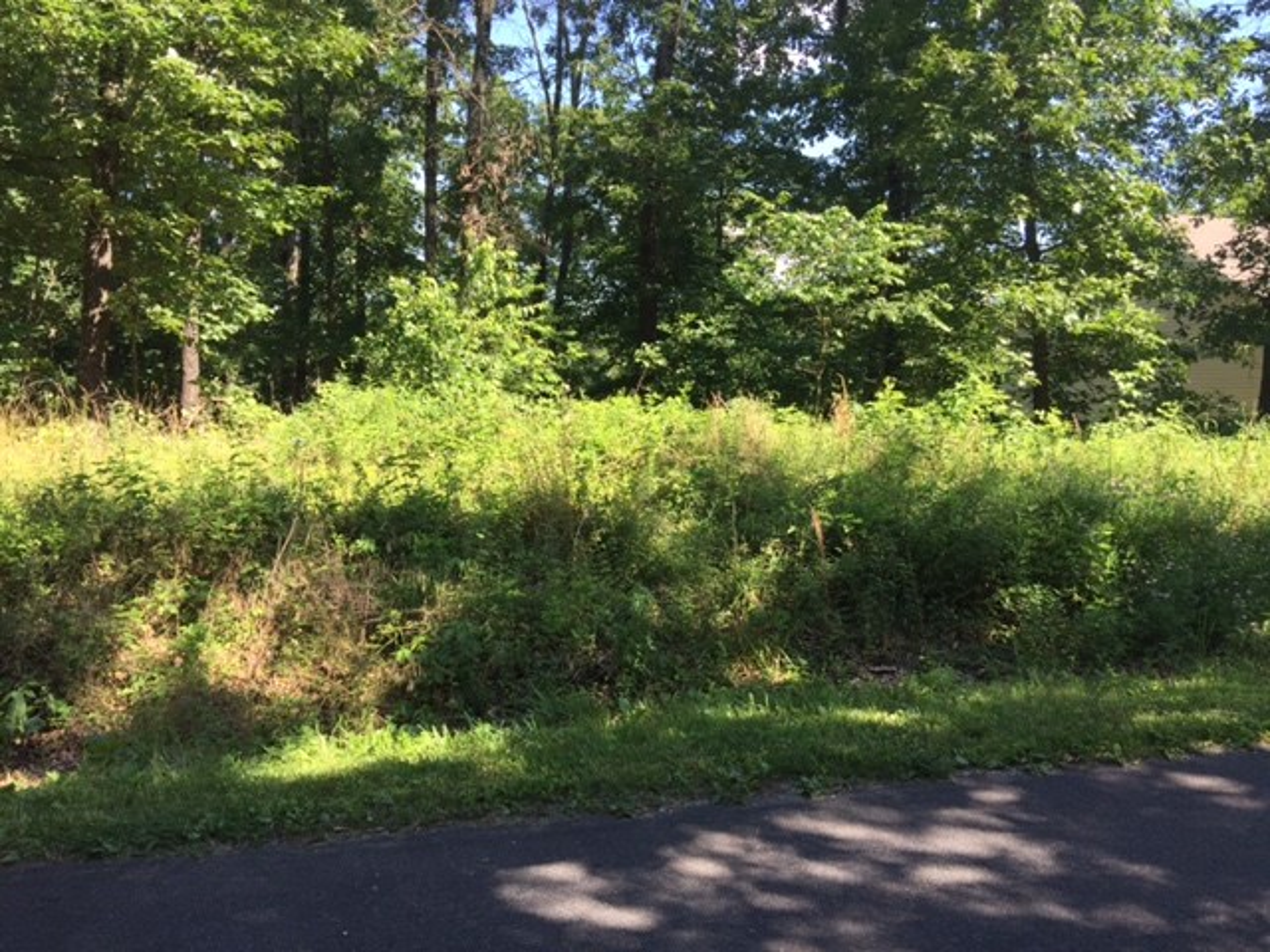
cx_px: 635
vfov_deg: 48.2
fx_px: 1064
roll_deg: -3.0
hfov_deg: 61.7
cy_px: 476
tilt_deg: -0.1
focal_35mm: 29
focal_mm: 4.15
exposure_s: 1/403
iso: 32
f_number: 2.2
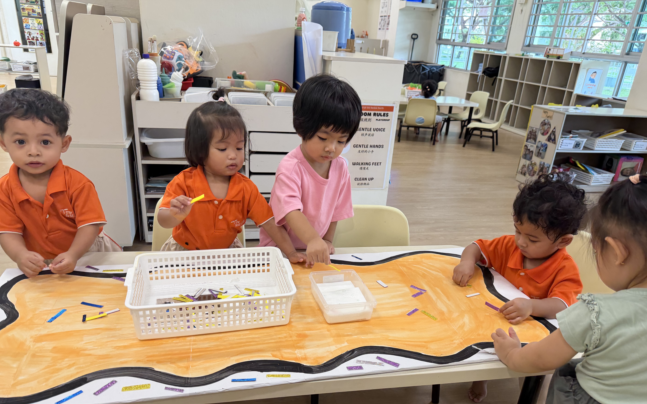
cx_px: 328
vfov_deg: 47.3
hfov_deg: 70.4
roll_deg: -4.5
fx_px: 458
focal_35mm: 26
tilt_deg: -24.4
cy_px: 246
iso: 200
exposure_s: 1/100
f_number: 1.78
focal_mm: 6.76
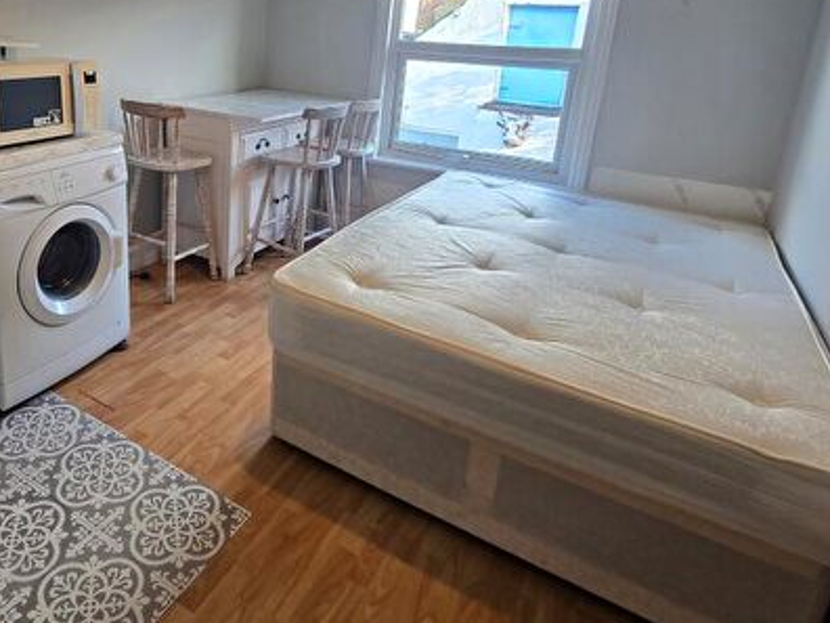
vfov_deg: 56.9
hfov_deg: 71.1
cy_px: 184
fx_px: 551
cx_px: 258
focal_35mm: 23
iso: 64
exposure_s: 1/50
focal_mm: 2.2
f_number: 2.2
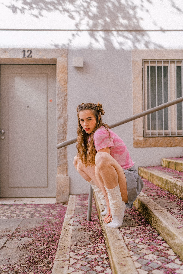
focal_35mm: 35
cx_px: 92
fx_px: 267
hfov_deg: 37.9
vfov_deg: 54.4
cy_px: 137
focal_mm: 35
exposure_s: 1/4000
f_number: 1.4
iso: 250
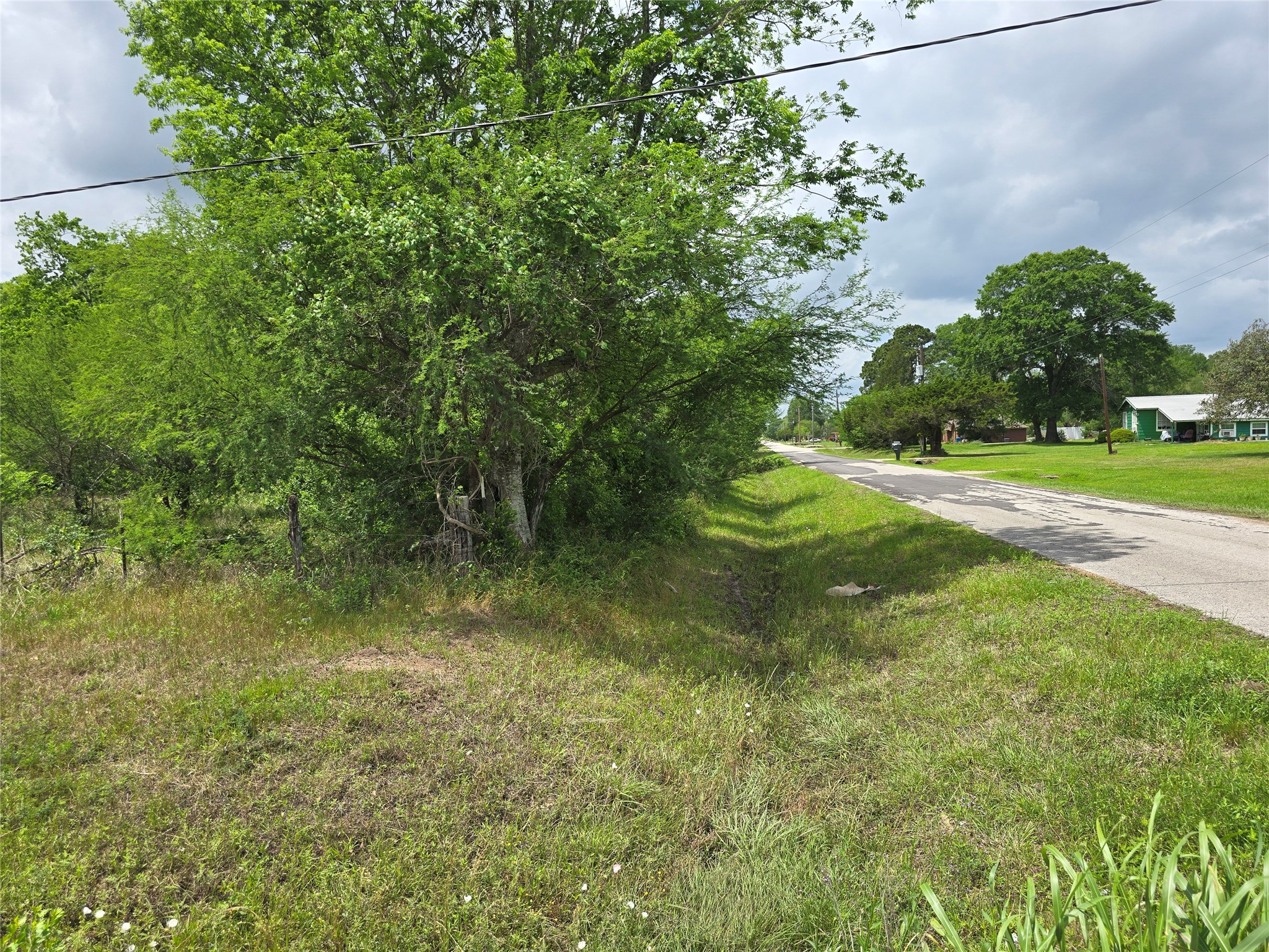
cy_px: 476
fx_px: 843
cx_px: 634
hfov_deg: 73.9
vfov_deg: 58.9
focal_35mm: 23
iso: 12
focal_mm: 6.3
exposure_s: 1/734
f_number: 1.7
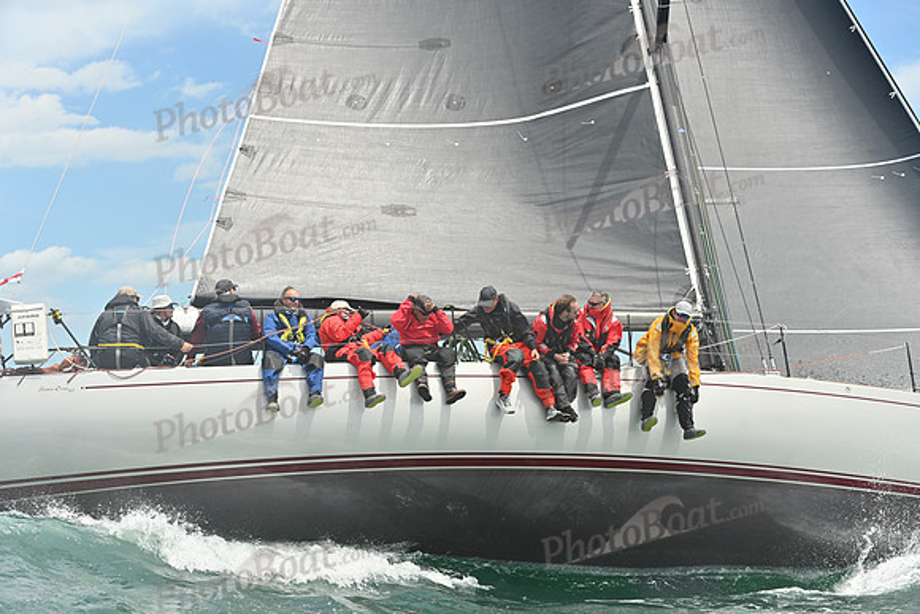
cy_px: 307
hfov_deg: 28.8
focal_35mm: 70
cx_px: 460
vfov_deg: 19.5
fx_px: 1789
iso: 250
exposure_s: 1/1250
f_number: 6.3
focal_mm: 70
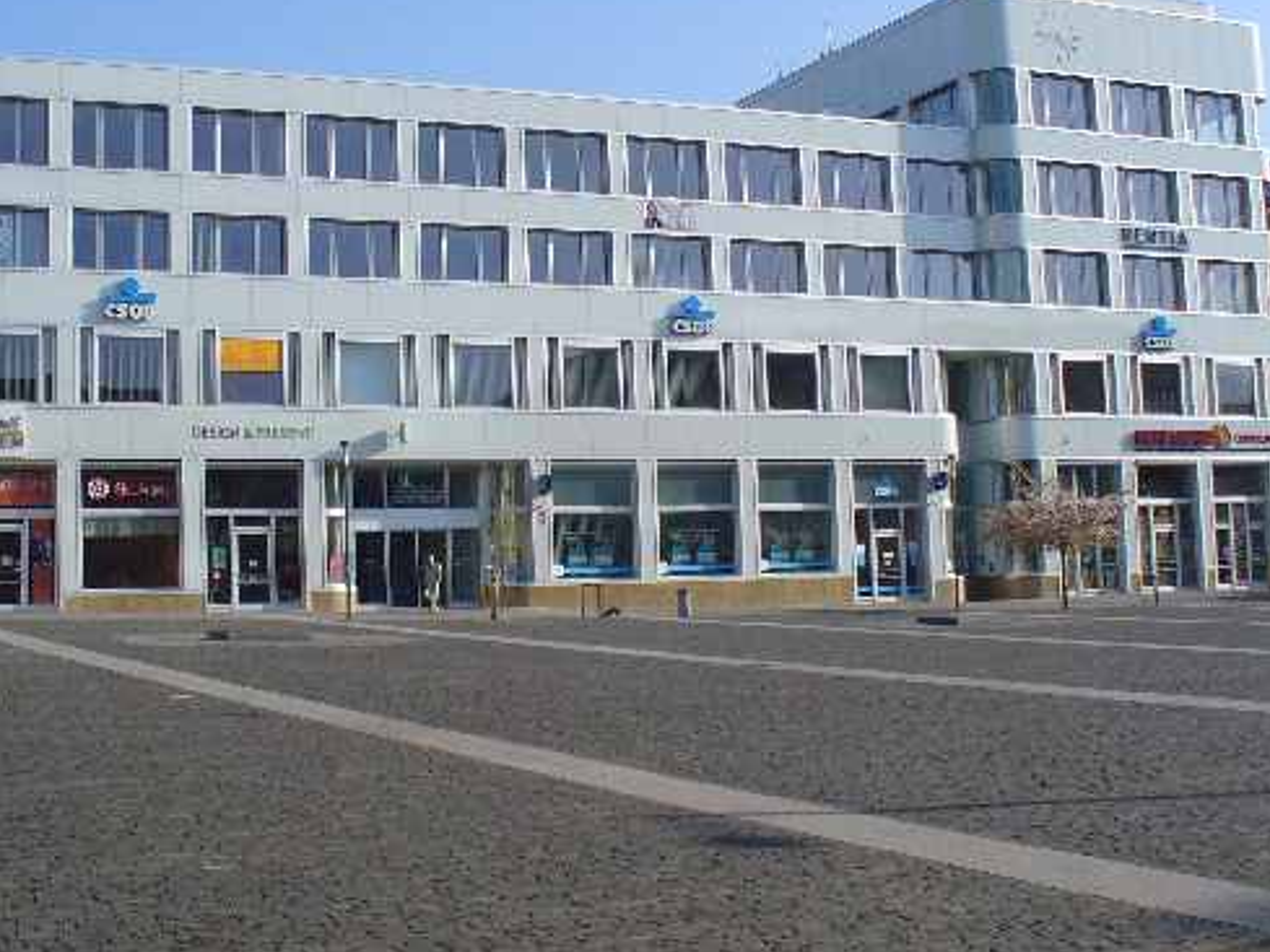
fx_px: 1945
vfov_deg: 27.5
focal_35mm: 53
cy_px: 396
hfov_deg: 36.1
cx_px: 569
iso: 80
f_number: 5.6
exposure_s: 1/320
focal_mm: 6.1
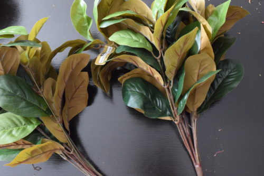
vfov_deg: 31.9
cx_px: 132
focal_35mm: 42
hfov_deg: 46.4
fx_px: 308
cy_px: 88
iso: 6400
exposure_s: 1/20
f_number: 13
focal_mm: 28
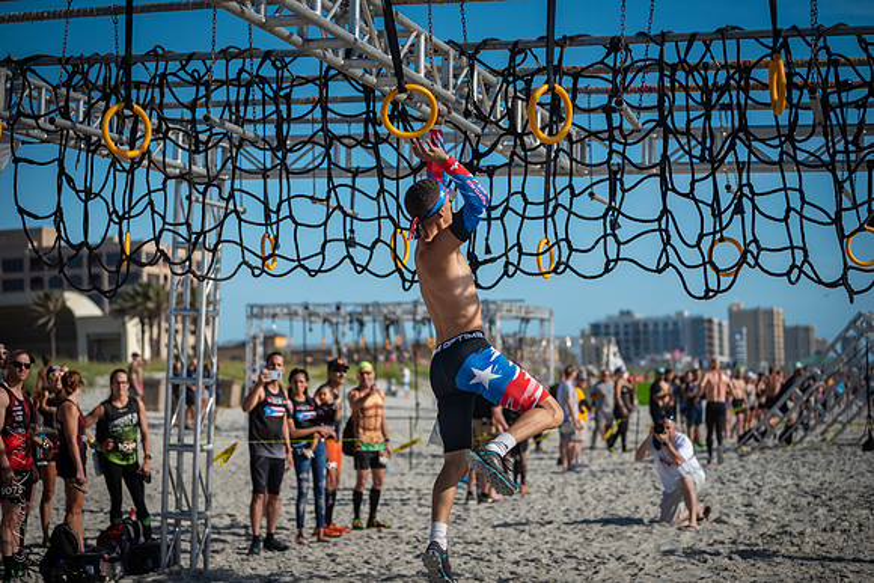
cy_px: 292
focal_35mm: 70
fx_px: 1700
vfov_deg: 19.5
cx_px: 437
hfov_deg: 28.8
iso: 320
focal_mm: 70
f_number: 2.8
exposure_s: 1/4000
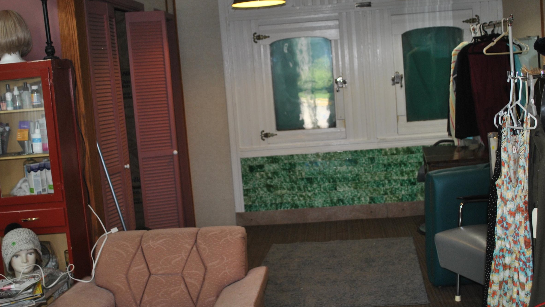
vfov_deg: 26.5
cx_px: 295
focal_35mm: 45
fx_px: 650
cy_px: 140
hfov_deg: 45.4
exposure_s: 1/60
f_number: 4
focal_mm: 22
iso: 200
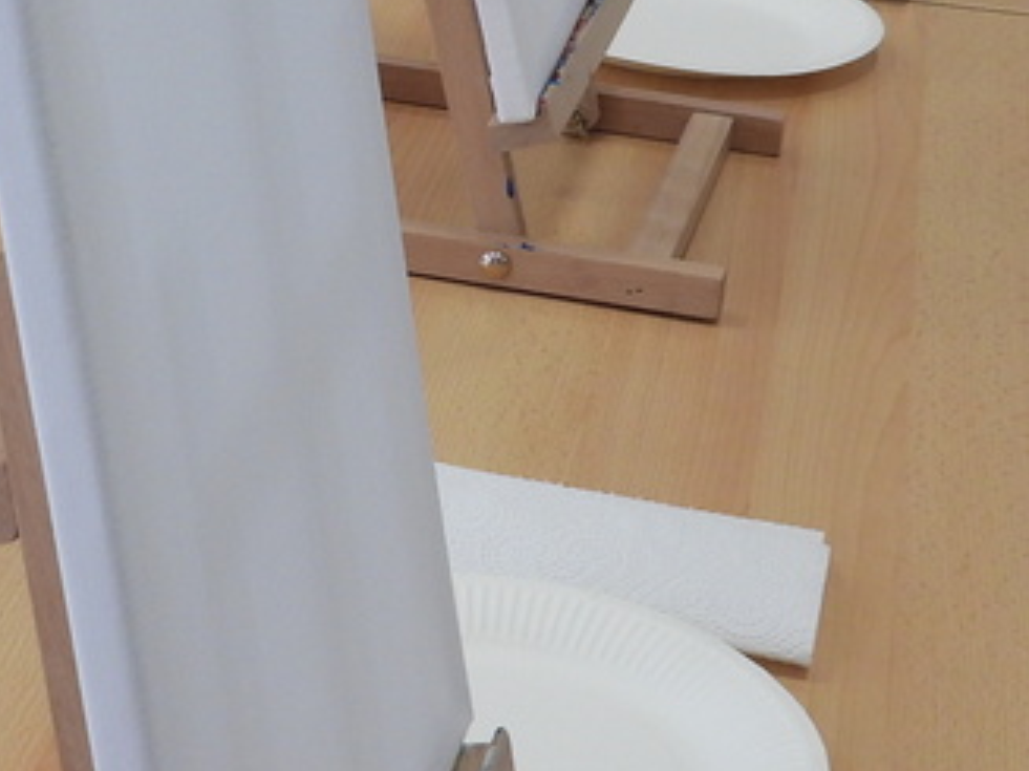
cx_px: -151
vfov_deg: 13.4
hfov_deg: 17.2
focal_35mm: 110
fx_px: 3269
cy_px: 157
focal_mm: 5.4
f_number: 3.2
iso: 125
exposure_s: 1/30
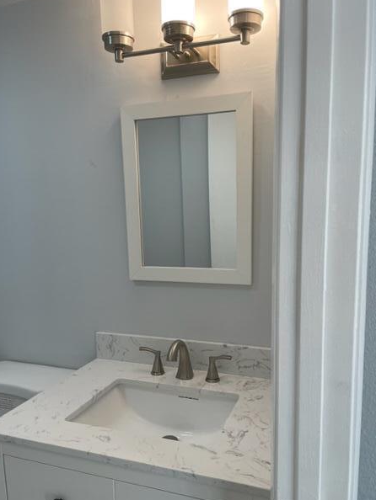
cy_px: 263
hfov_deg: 49.8
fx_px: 405
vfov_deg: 63.4
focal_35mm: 28
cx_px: 193
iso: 50
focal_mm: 4.2
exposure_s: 1/120
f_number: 1.6
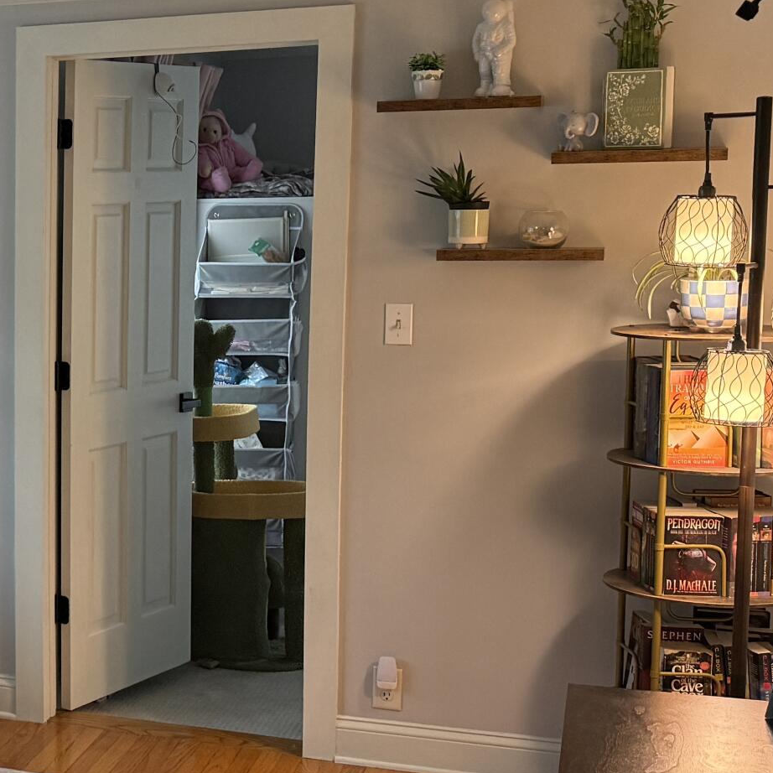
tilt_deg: -8.5
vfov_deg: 25.0
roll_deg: +0.3
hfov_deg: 22.2
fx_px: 1743
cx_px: -252
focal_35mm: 69
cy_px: 378
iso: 200
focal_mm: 6.76
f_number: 1.78
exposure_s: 1/64
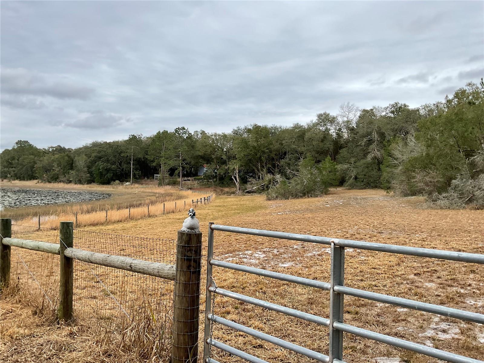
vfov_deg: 48.2
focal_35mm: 29
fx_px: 405
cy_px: 182
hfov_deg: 61.7
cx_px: 242
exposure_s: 1/372
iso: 16
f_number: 1.8
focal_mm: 3
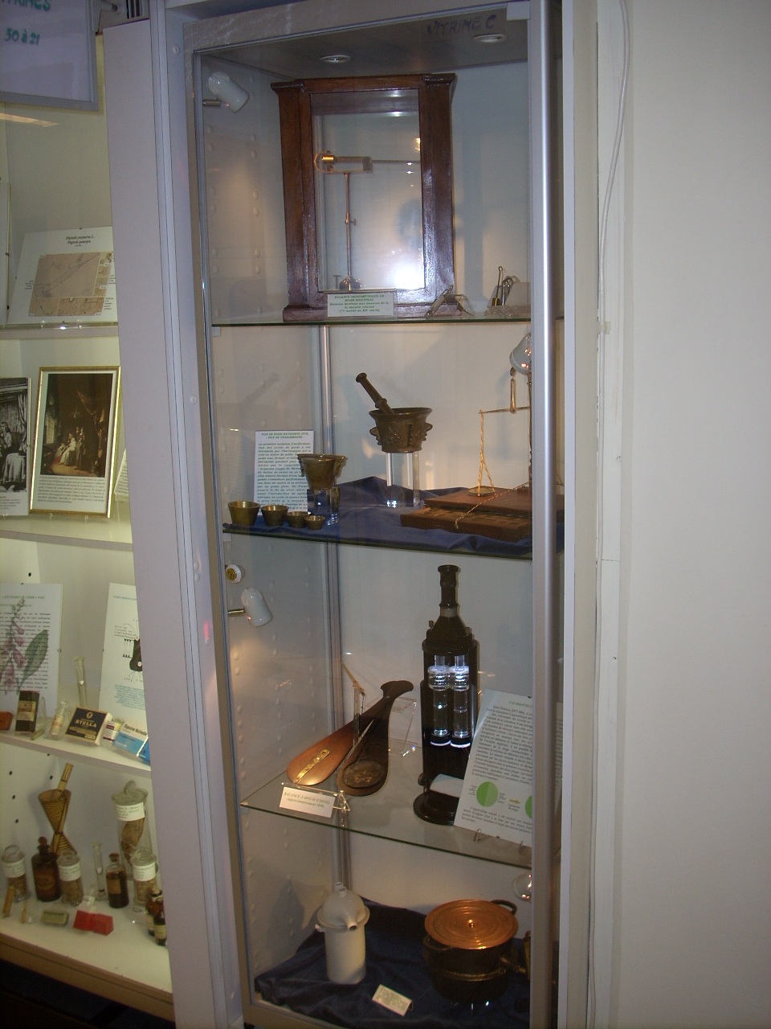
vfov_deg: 50.1
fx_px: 1099
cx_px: 386
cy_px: 514
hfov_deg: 38.7
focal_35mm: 37
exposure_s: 1/30
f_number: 2.8
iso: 64
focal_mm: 6.2
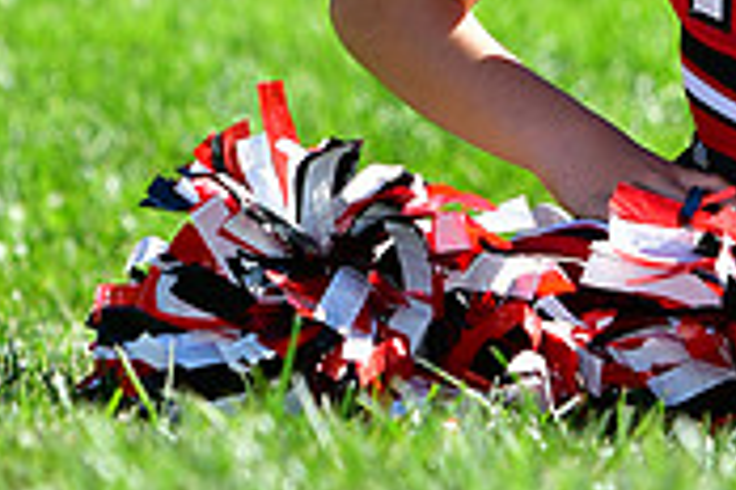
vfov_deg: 2.3
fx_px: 12266
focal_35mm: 600
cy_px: -604
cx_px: 658
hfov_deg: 3.4
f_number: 4.5
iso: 400
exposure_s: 1/1250
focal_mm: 120
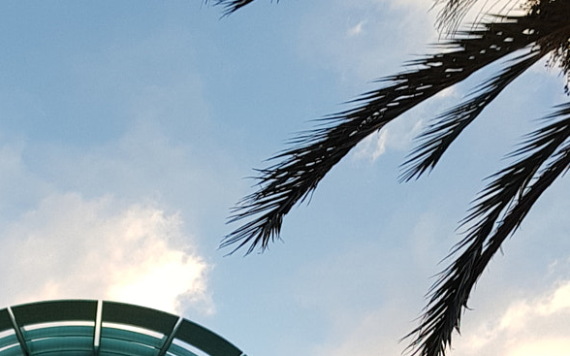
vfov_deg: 14.9
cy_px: 660
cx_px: 60
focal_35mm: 75
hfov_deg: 26.6
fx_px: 1165
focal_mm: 4.2
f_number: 1.7
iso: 40
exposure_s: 1/345
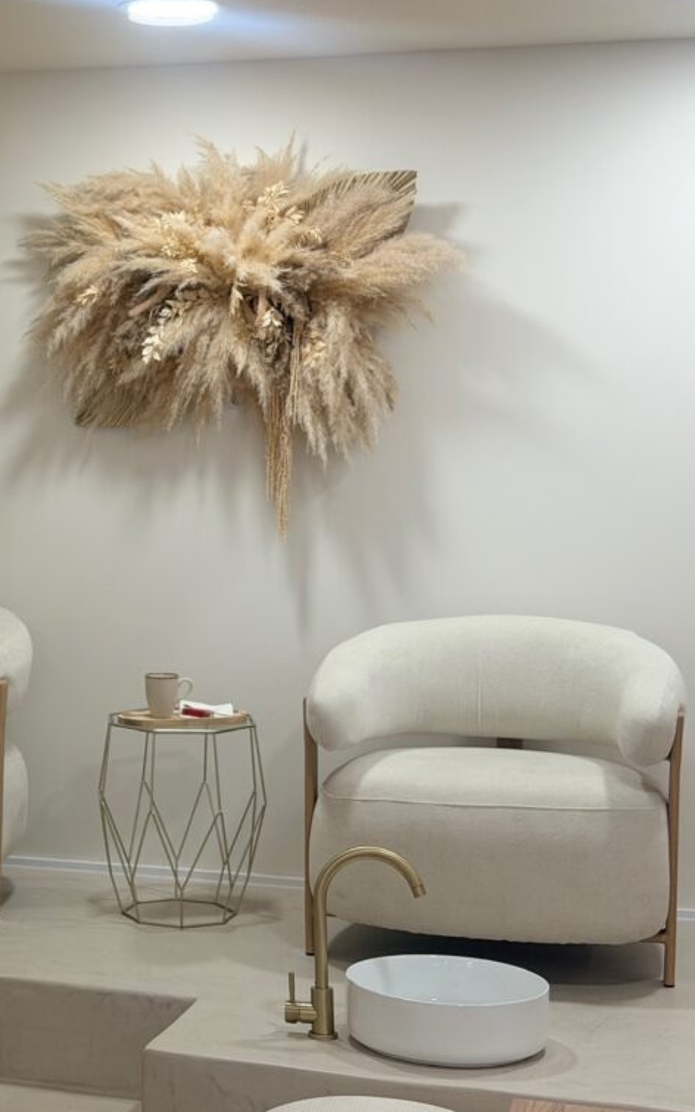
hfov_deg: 18.5
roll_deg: -0.6
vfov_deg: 29.8
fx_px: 2091
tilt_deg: -3.6
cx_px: 29
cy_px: 557
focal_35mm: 69
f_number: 1.78
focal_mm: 6.76
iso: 64
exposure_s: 1/100
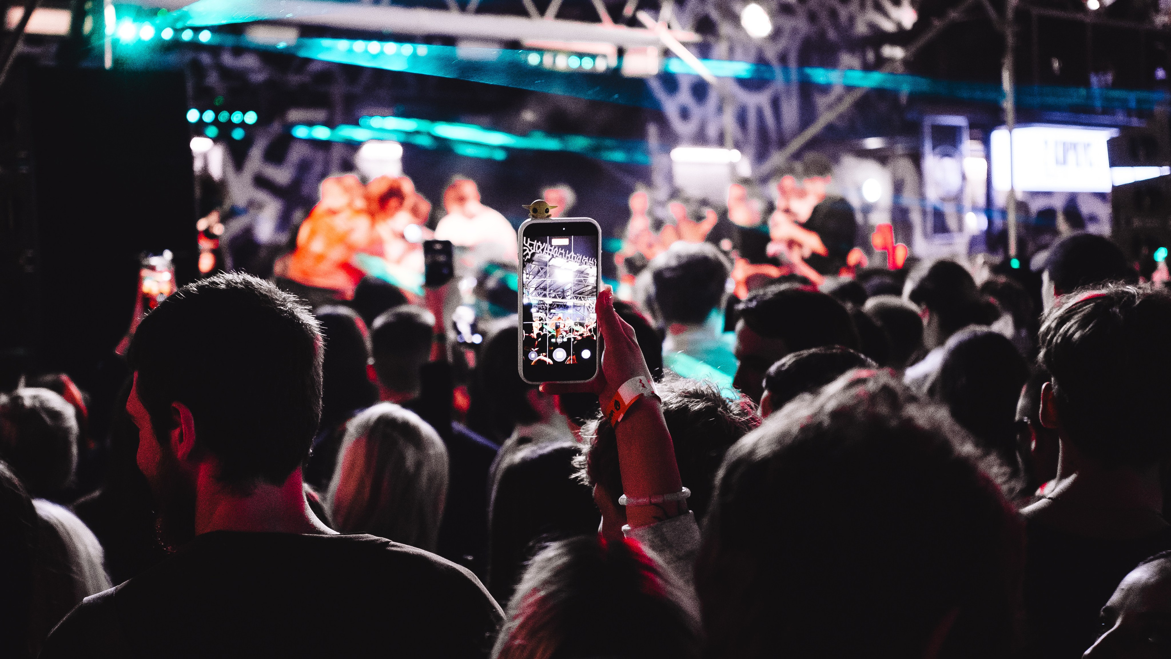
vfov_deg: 25.1
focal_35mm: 48
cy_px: 330
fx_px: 1481
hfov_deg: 42.9
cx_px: 469
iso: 2000
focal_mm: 25
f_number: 1.7
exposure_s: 1/100
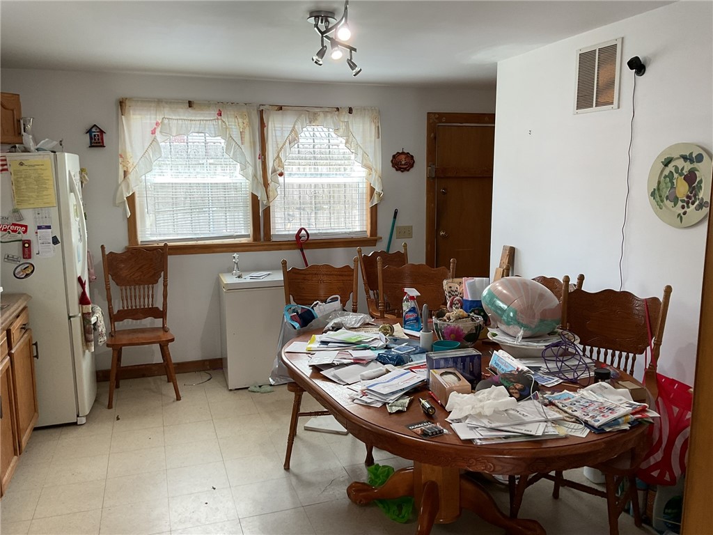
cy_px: 268
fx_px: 597
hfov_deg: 61.7
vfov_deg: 48.2
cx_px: 356
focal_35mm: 29
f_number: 1.8
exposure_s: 1/60
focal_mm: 3
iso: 40
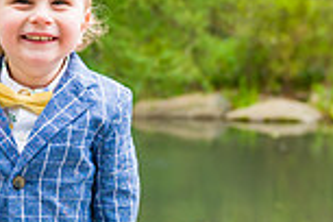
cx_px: -2
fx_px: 1119
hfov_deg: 16.6
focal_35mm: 121
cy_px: 200
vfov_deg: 11.3
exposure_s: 1/320
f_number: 3.5
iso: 200
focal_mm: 32
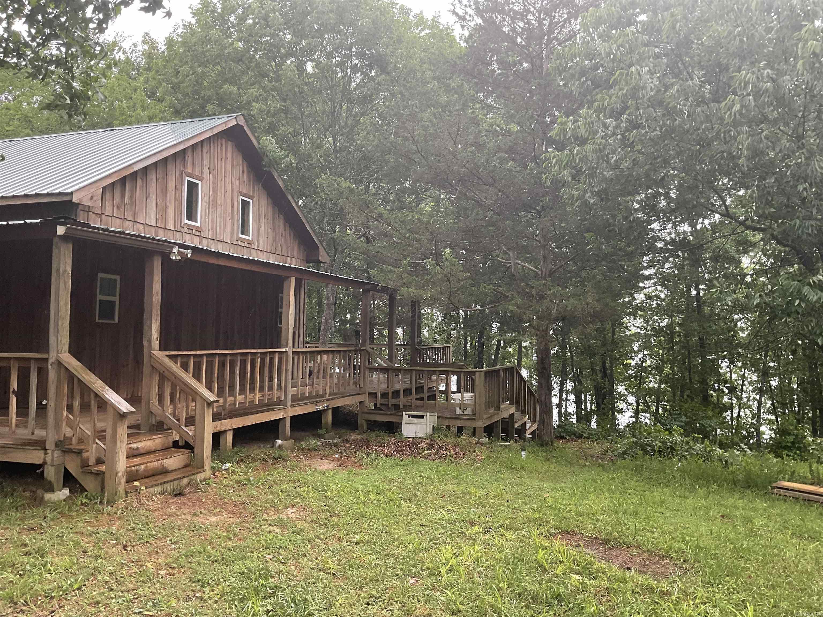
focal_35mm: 29
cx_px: 412
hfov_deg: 61.7
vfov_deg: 48.2
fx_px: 689
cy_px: 308
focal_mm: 3
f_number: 1.8
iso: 50
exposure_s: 1/60
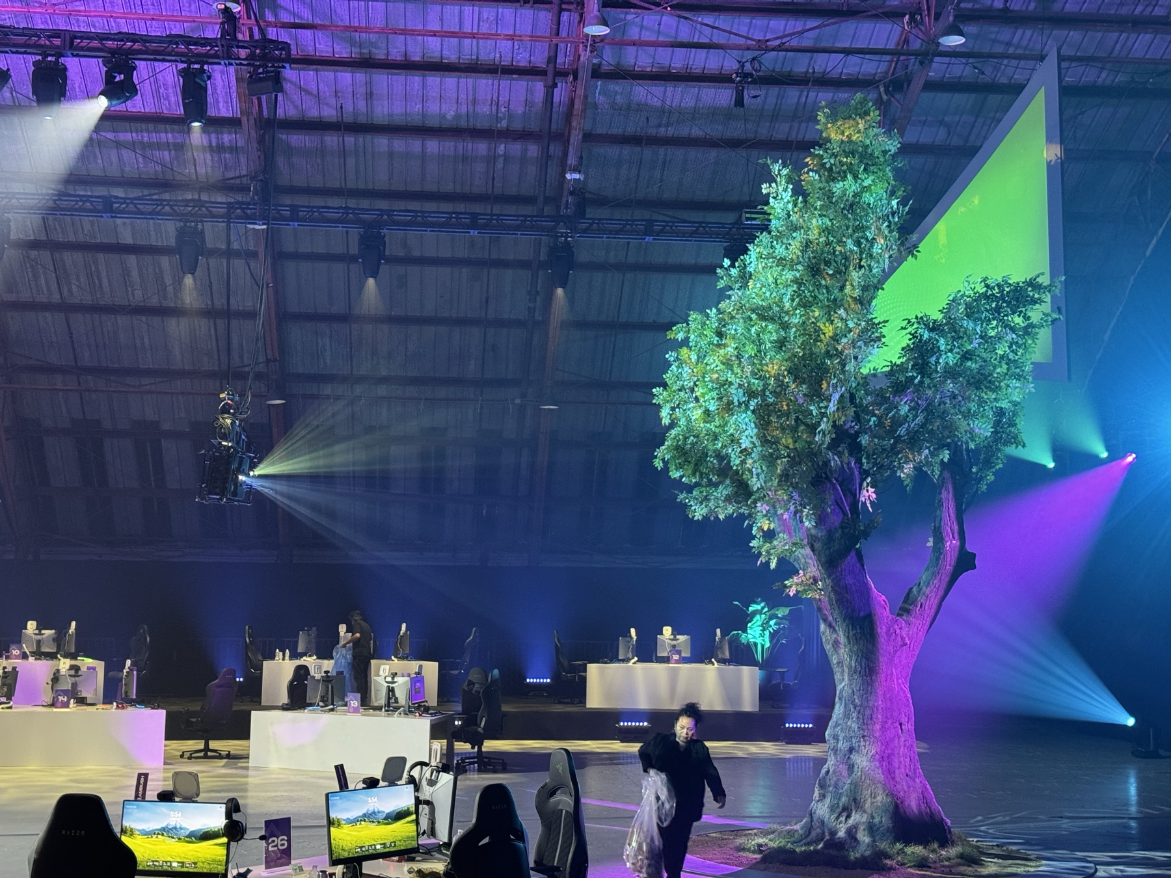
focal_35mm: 48
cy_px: 439
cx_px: 586
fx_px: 1624
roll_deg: -0.9
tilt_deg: +4.7
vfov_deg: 30.3
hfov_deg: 39.7
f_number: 1.78
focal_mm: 6.76
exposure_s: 1/40
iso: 500
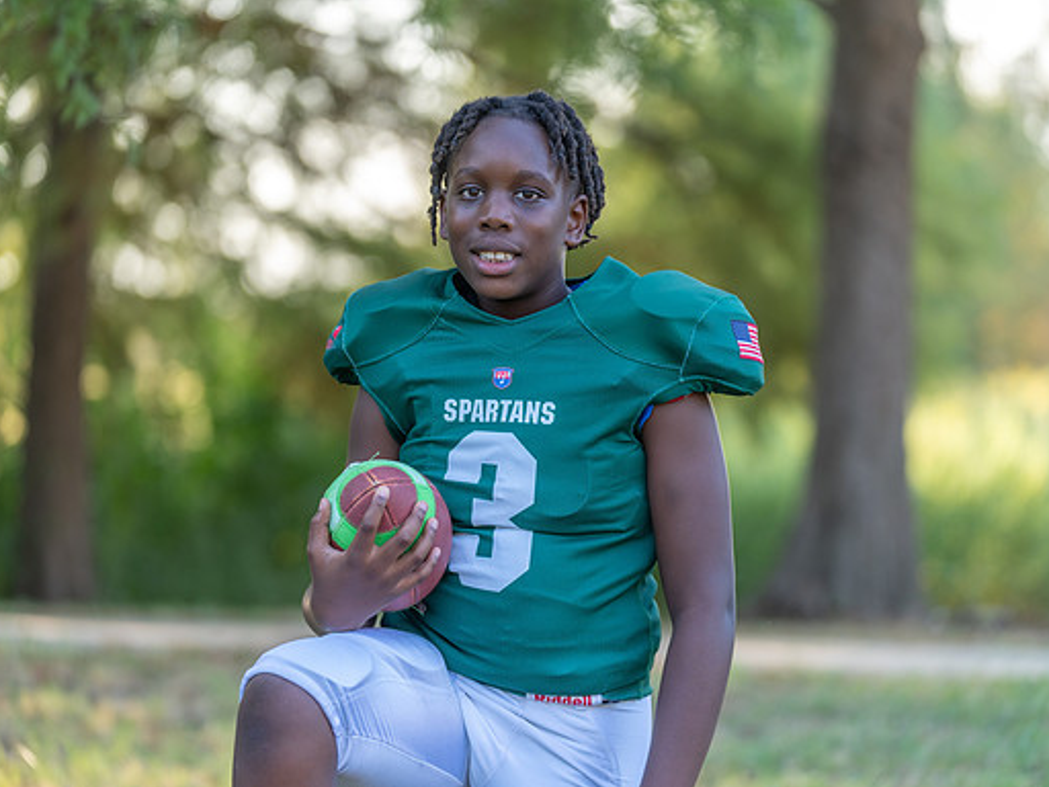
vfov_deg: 10.2
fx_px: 4394
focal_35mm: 145
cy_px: 395
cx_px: 516
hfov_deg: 13.6
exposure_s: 1/320
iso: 200
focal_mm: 133
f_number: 2.8
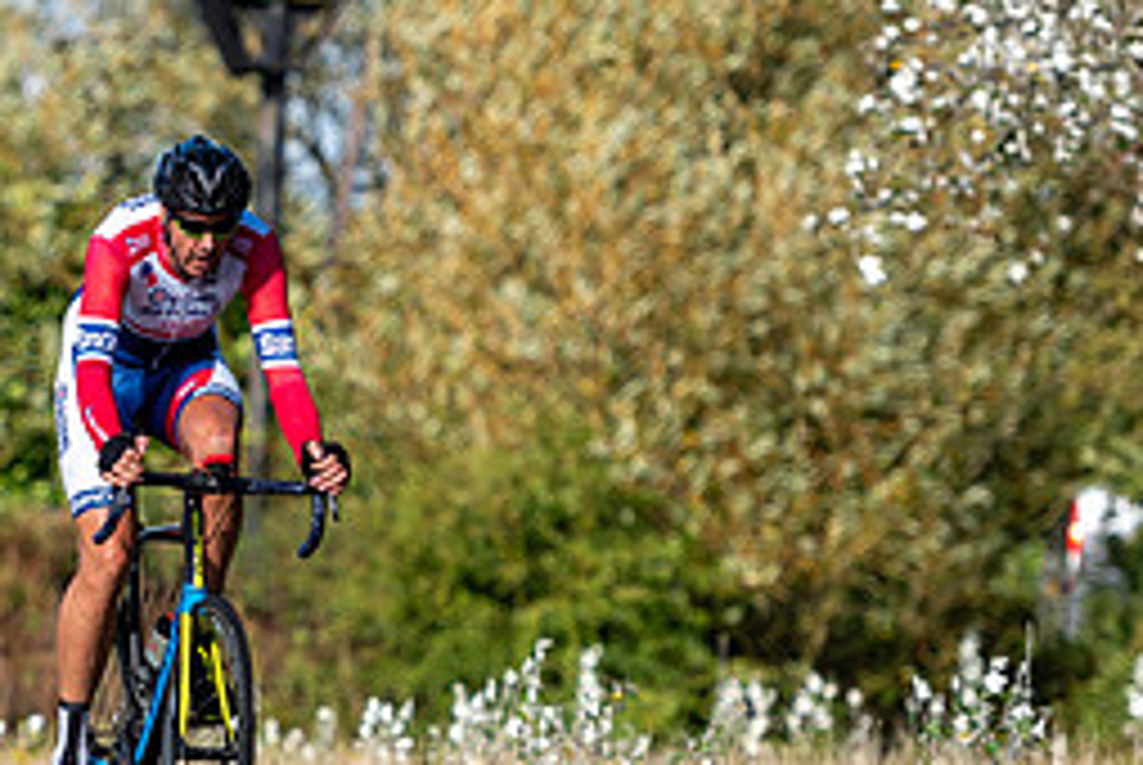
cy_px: 358
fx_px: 10521
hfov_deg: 6.2
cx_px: 117
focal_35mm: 331
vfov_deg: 4.2
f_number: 2.8
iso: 160
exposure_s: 1/2500
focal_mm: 145
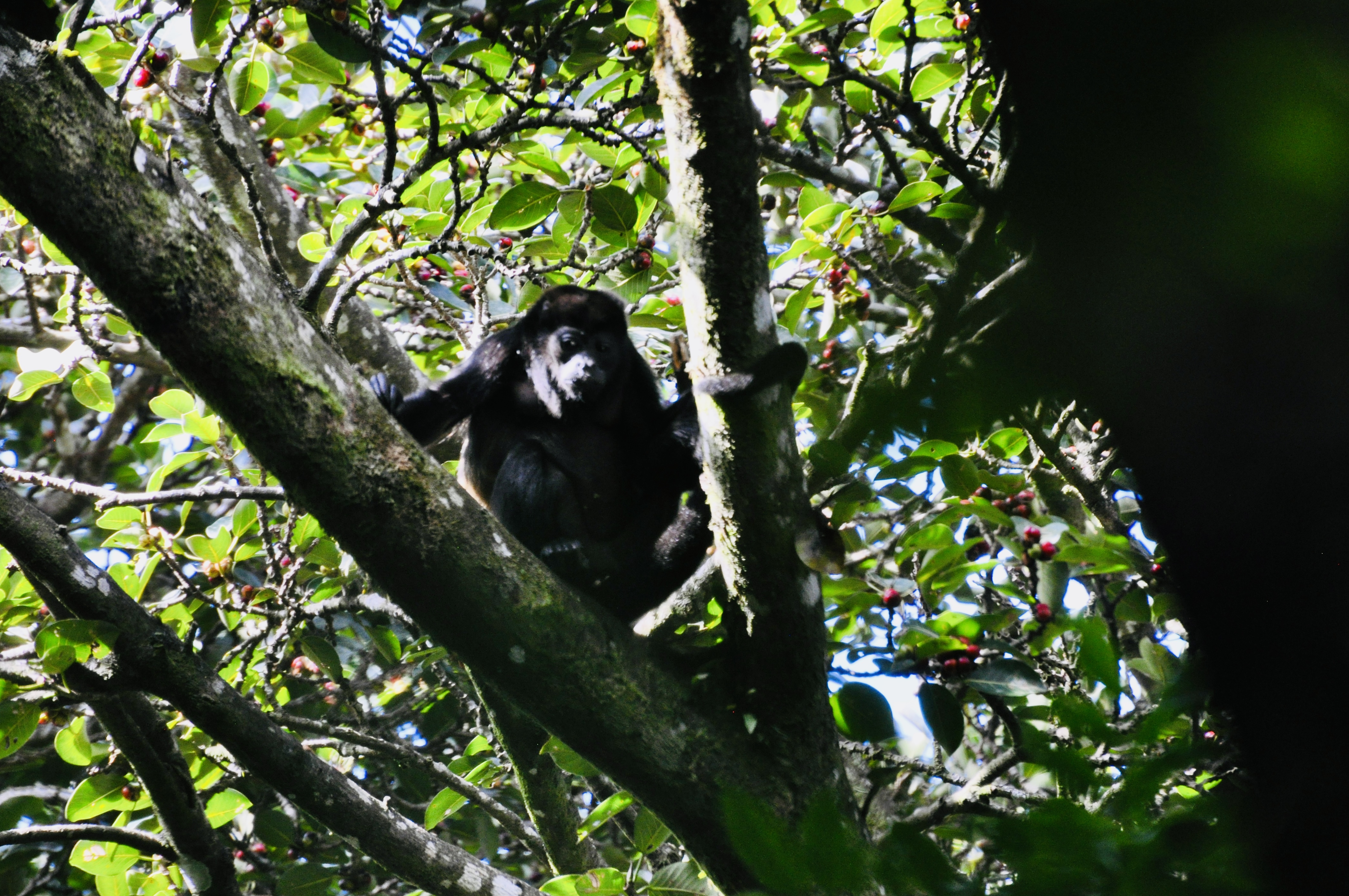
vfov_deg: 3.0
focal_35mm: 459
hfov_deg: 4.5
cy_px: 453
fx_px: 17178
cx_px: 679
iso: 900
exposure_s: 1/125
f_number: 5.6
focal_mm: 300
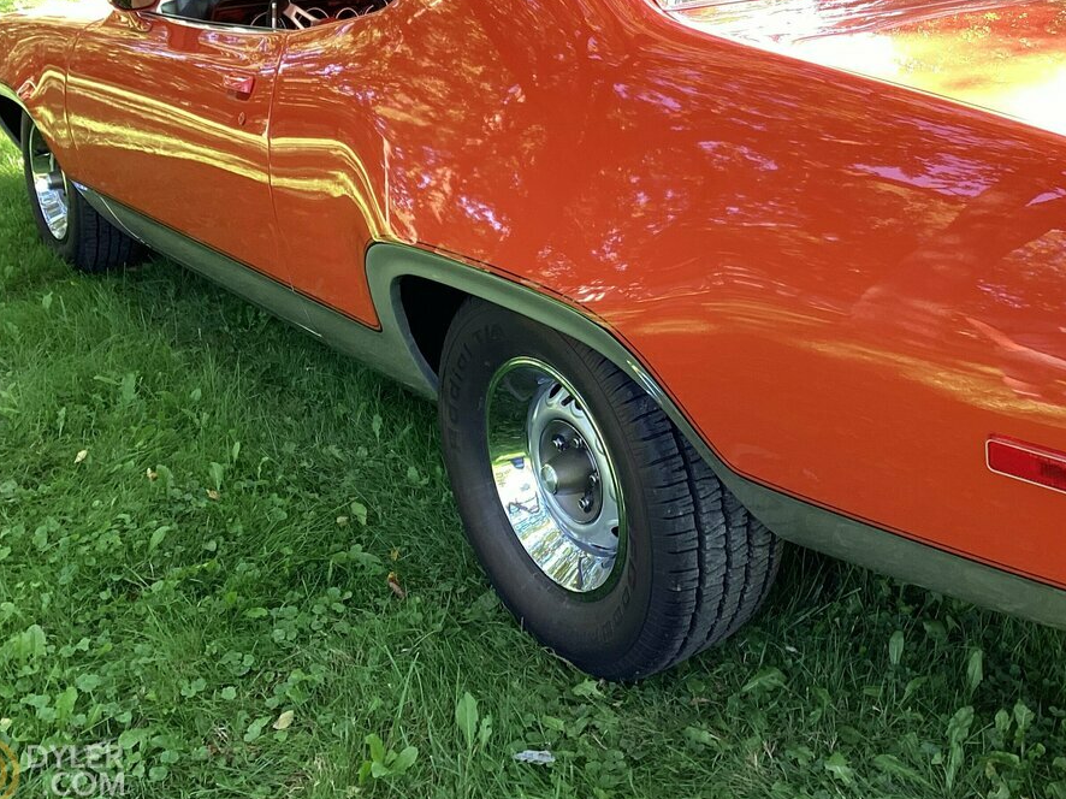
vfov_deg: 34.1
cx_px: 653
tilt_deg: -18.9
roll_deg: +0.6
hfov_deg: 44.5
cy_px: 278
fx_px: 1293
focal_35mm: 42
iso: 50
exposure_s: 1/60
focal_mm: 3.3
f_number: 2.4
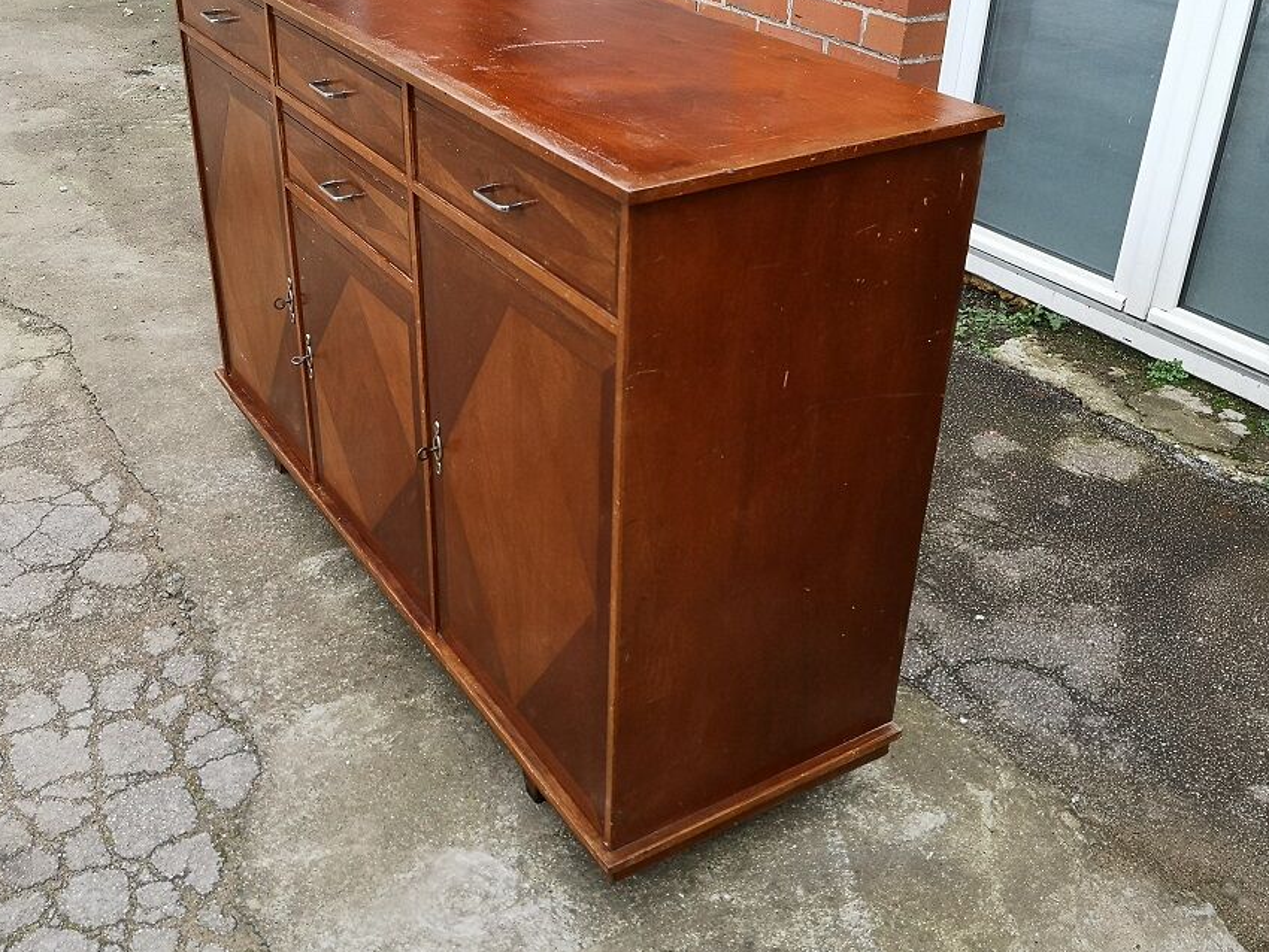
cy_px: 404
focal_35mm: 35
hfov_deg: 52.5
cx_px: 563
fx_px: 1283
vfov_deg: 40.6
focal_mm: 3.95
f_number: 1.8
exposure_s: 1/100
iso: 64
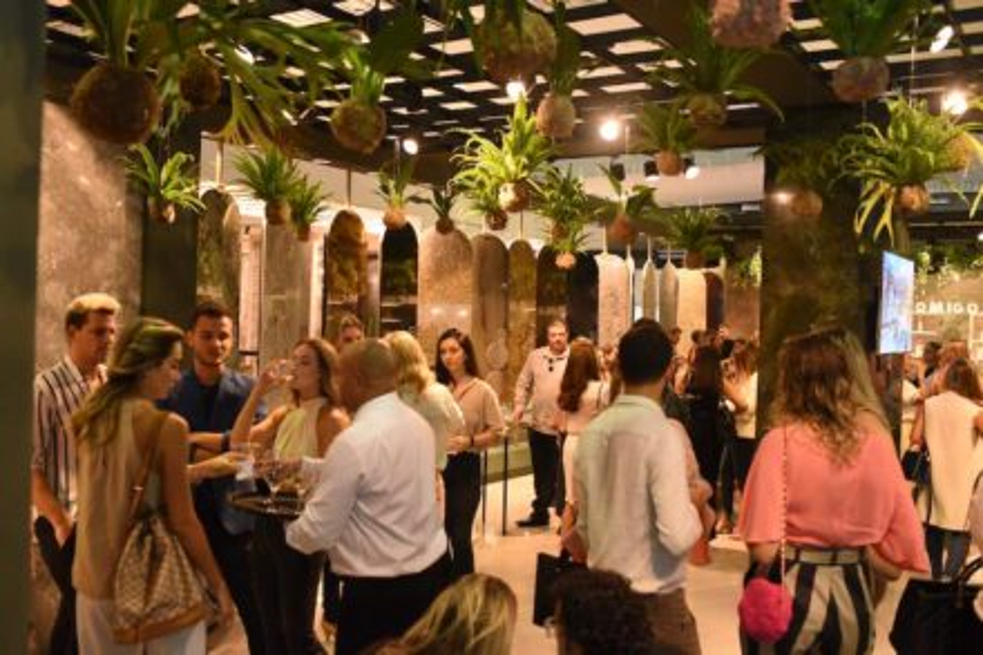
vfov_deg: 37.8
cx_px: 492
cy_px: 328
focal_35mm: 35
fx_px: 955
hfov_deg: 54.5
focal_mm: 35
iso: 4000
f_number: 4
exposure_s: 1/125
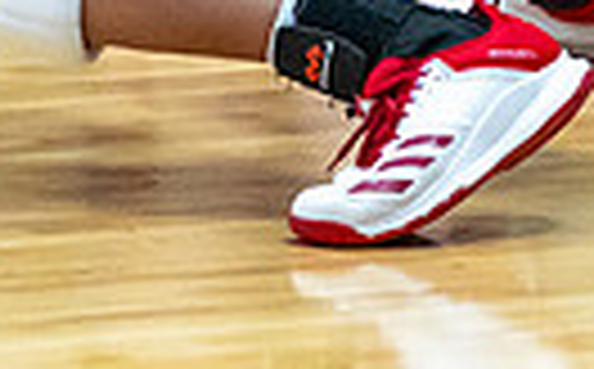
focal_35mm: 700
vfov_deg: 1.9
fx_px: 11313
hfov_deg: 3.0
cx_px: 145
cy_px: -741
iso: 2000
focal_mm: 109
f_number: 2.8
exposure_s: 1/1600
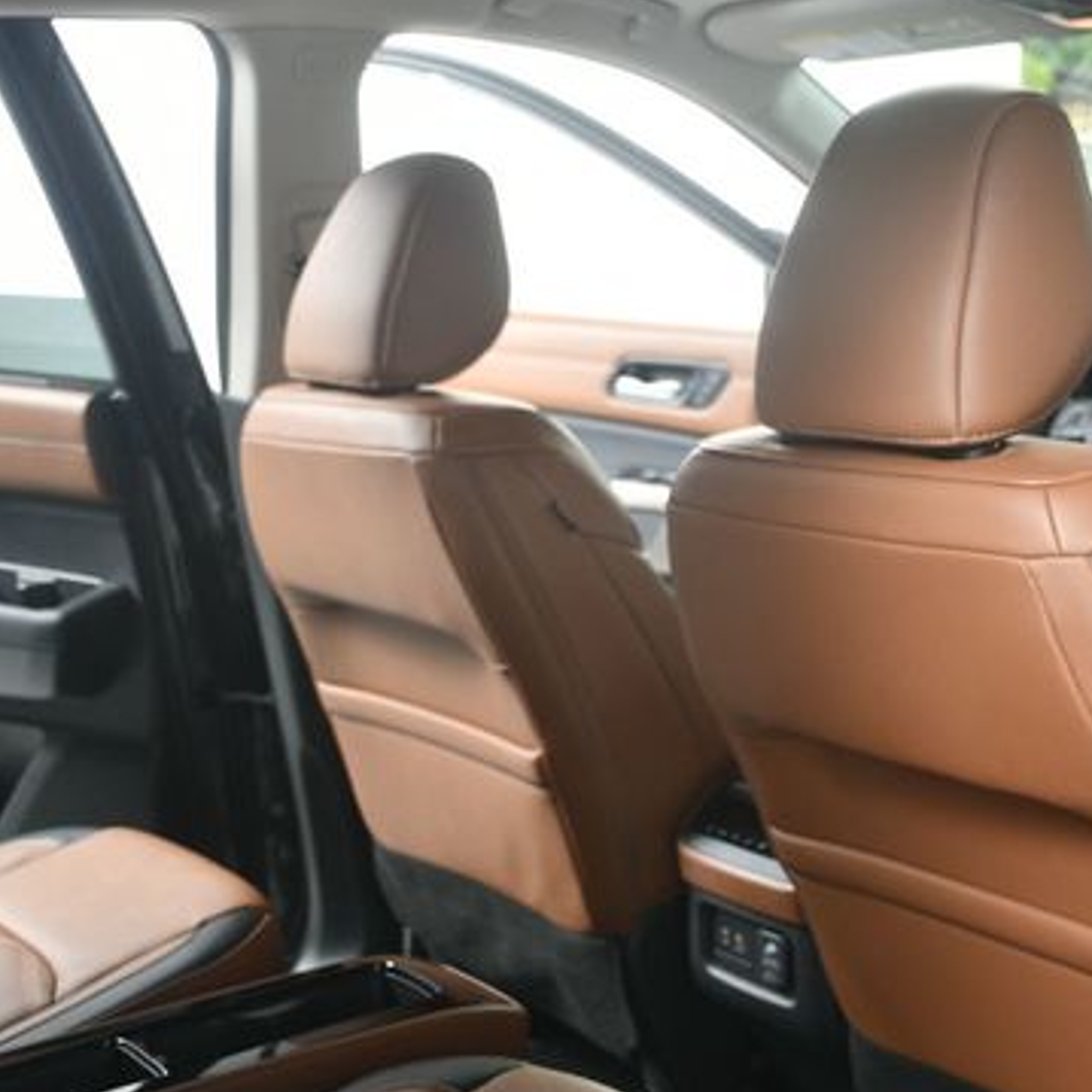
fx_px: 2106
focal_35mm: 59
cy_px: 581
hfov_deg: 28.8
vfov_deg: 29.1
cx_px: 776
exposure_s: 1/160
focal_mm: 26
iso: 100
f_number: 3.8
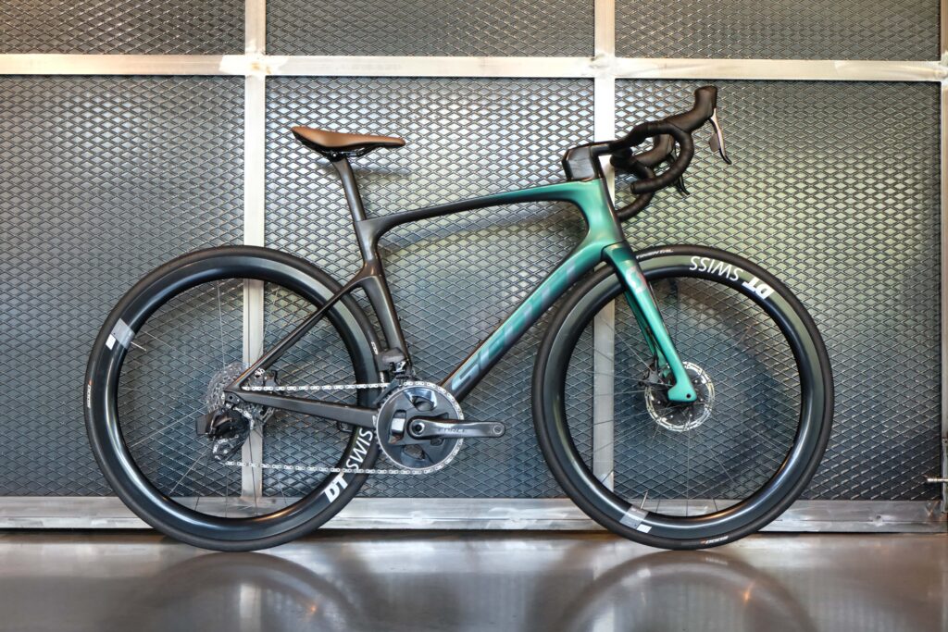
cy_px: 316
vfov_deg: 28.7
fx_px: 1238
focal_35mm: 47
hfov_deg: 41.9
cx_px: 474
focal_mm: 31.5
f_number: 5.6
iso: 3200
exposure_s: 1/60
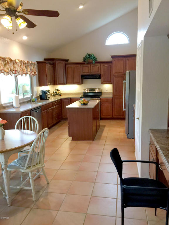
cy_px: 112
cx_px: 84
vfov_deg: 61.7
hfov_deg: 48.2
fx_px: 189
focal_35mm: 29
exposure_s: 1/15
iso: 64
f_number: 2.2
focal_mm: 4.15
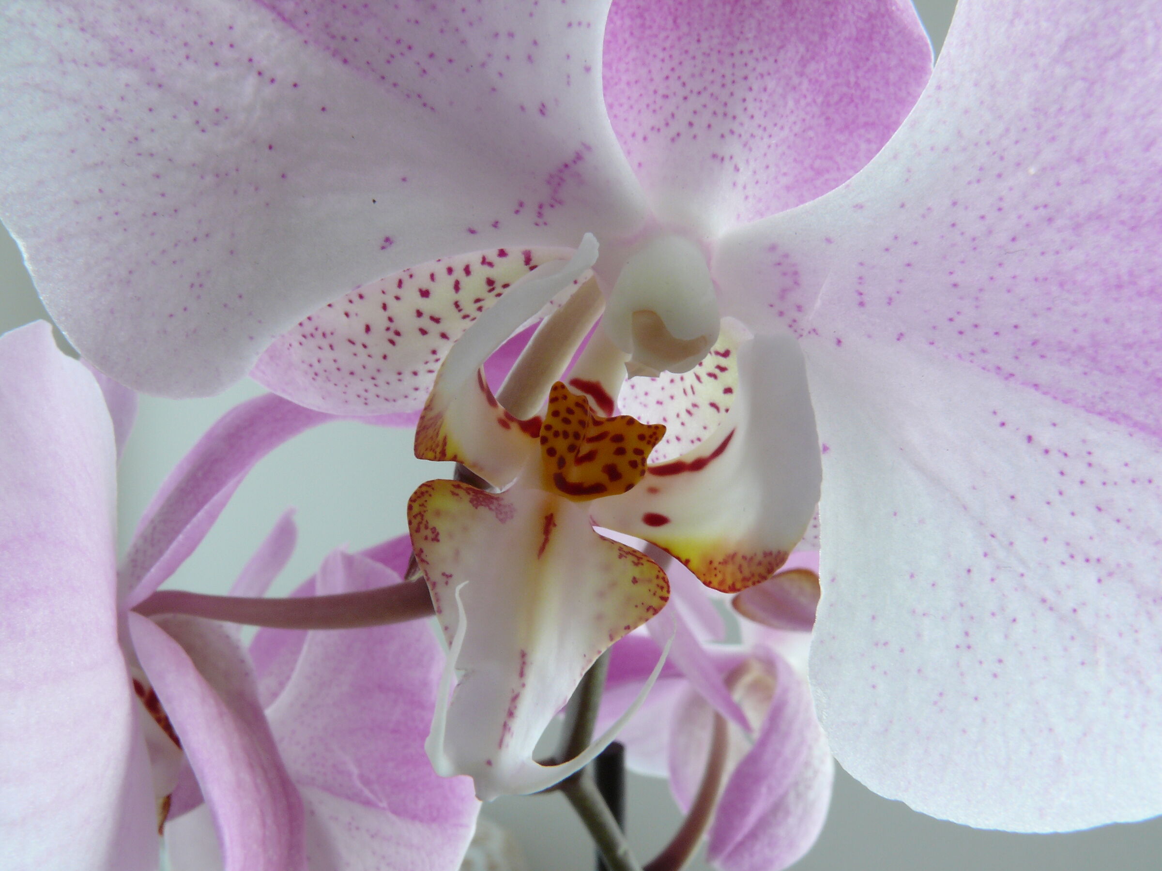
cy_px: 436
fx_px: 1175
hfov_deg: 52.6
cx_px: 581
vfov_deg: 40.7
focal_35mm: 35
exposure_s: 1/1.3
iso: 100
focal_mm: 7.4
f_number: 11
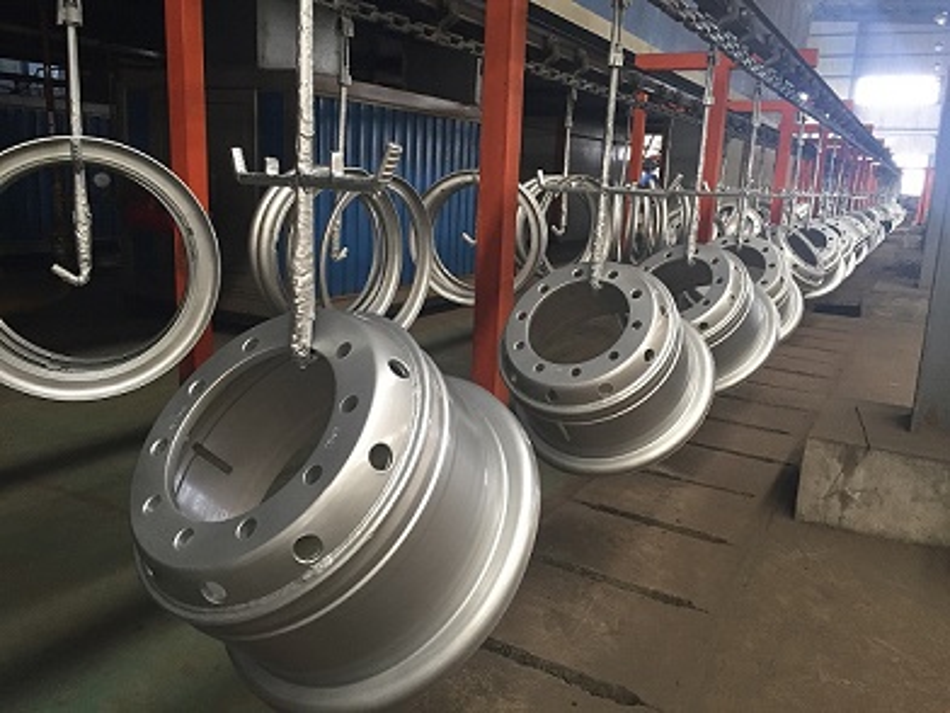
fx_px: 796
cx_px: 475
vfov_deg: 48.2
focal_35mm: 29
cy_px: 356
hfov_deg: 61.7
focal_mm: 4.15
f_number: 2.2
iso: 200
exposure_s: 1/33
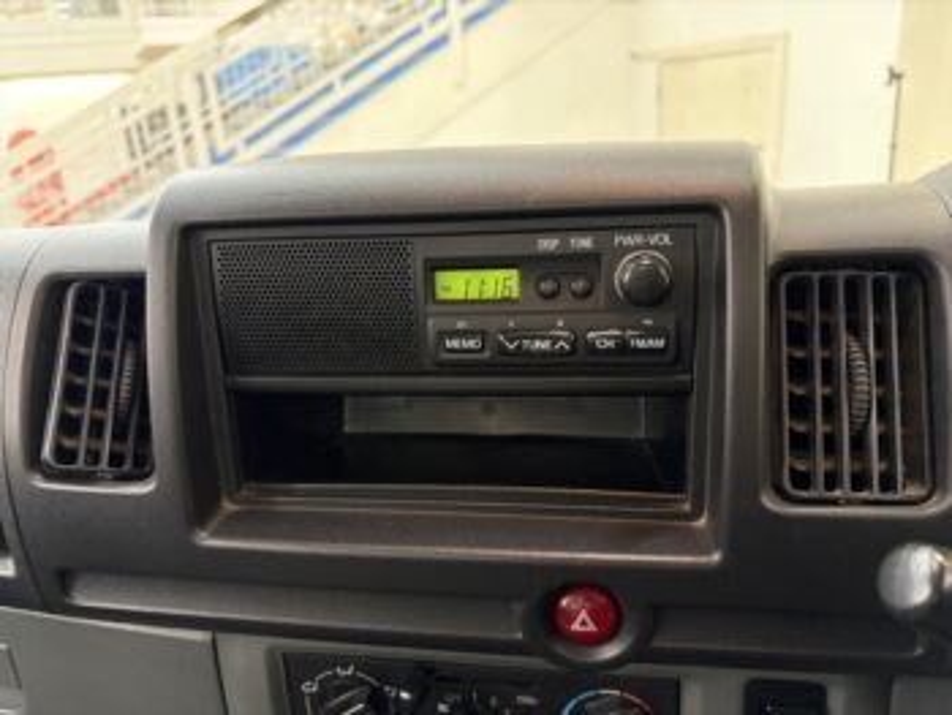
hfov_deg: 67.3
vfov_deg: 53.1
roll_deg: +5.4
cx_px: 476
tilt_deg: -18.0
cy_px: 358
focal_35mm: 26
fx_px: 716
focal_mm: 5.96
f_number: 1.6
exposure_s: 1/33
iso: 640
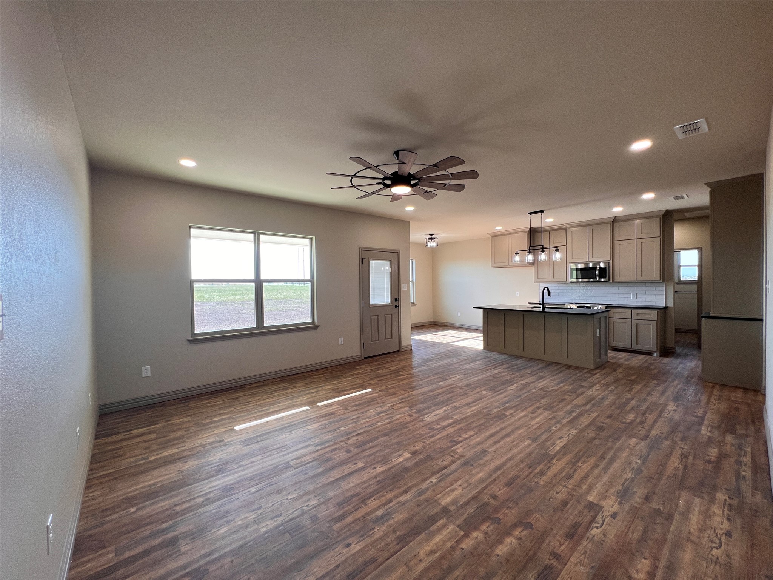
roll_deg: +0.3
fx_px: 290
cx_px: 386
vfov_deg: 89.9
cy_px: 290
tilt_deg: -2.1
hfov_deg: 106.2
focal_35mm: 13
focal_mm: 1.57
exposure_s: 1/120
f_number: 1.8
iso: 100
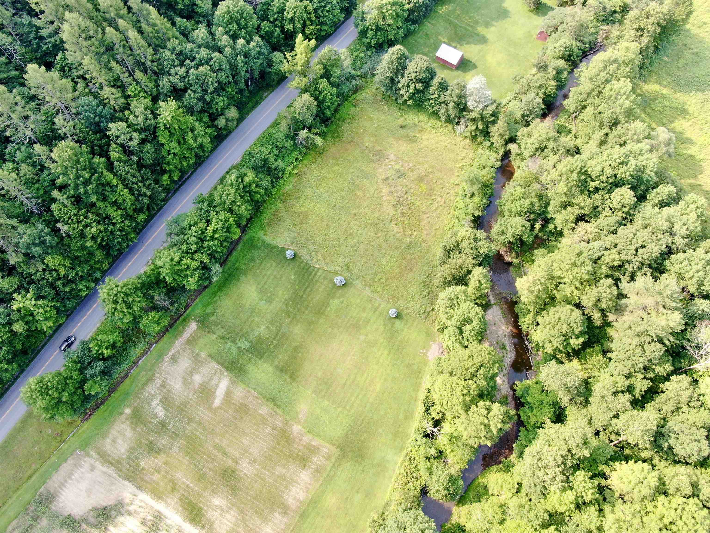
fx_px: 492
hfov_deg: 71.6
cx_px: 355
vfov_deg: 56.8
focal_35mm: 24
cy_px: 266
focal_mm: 4.39
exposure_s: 1/120
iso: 100
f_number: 2.8
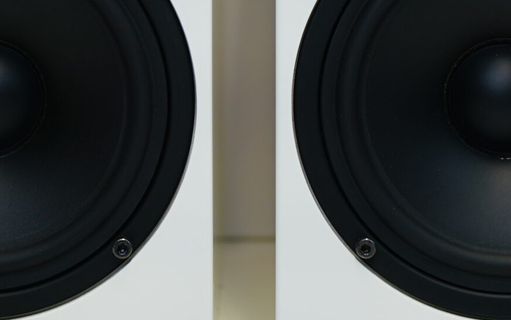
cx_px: 230
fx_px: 2507
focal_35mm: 180
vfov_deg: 7.2
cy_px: -111
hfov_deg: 11.6
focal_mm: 60
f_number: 5
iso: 250
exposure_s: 1/80
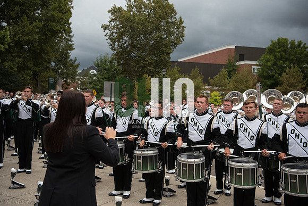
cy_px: 103
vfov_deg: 31.9
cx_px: 154
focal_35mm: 42
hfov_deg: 46.4
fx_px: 359
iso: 1600
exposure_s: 1/3200
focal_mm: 42
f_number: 3.5
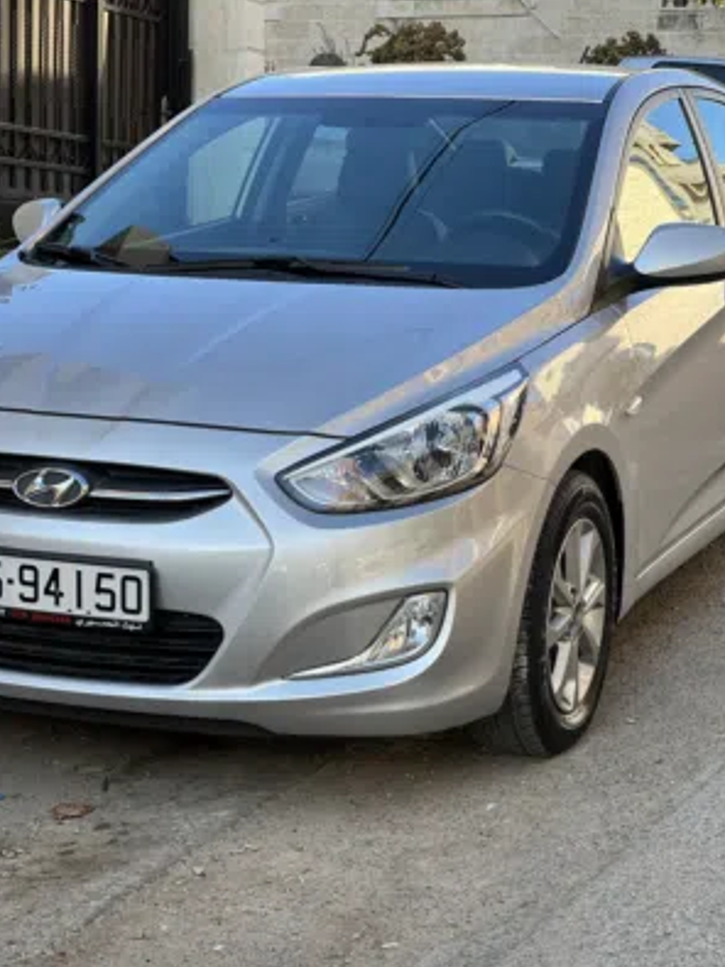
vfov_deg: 25.0
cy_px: 480
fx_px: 2179
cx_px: 360
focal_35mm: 78
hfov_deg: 18.9
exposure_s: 1/121
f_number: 2.8
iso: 25
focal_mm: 9
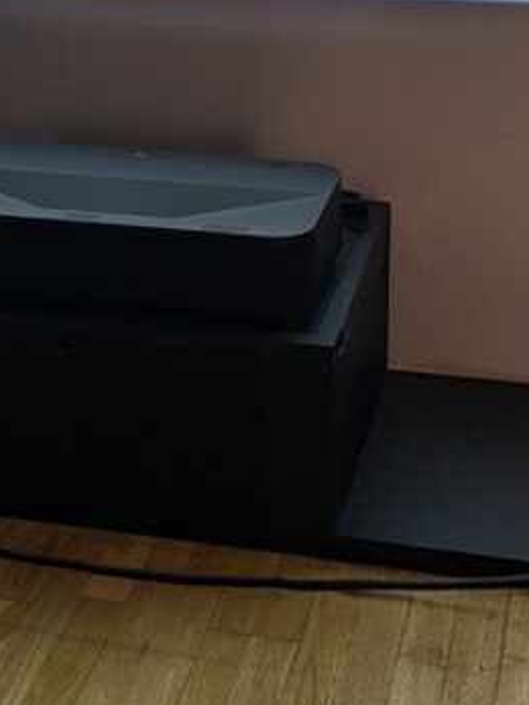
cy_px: -51
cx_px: 190
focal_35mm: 74
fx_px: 1506
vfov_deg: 24.7
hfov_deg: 19.9
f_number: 1.89
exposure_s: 1/50
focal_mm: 5.43
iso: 115
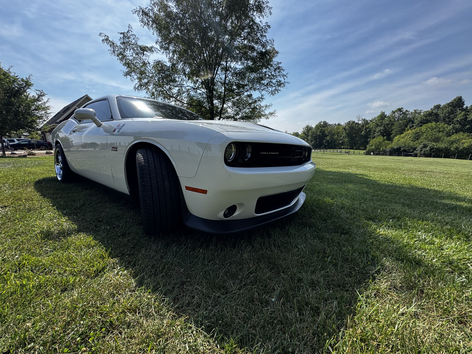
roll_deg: +1.1
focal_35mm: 14
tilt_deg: -10.8
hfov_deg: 102.1
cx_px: 236
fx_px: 191
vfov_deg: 85.7
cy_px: 177
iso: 50
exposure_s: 1/1370
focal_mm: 2.22
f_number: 2.2
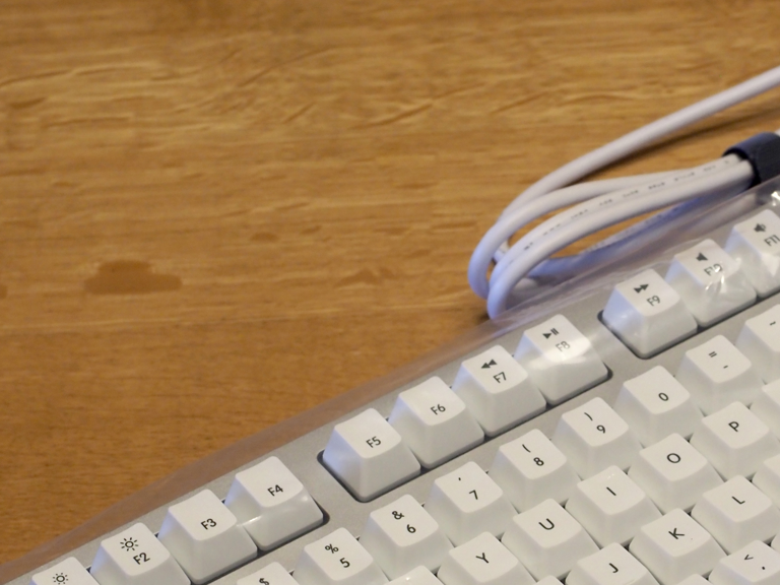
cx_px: 701
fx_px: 4507
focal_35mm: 200
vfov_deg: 7.4
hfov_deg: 9.8
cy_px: 496
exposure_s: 1/100
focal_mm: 40
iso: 400
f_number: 4.5
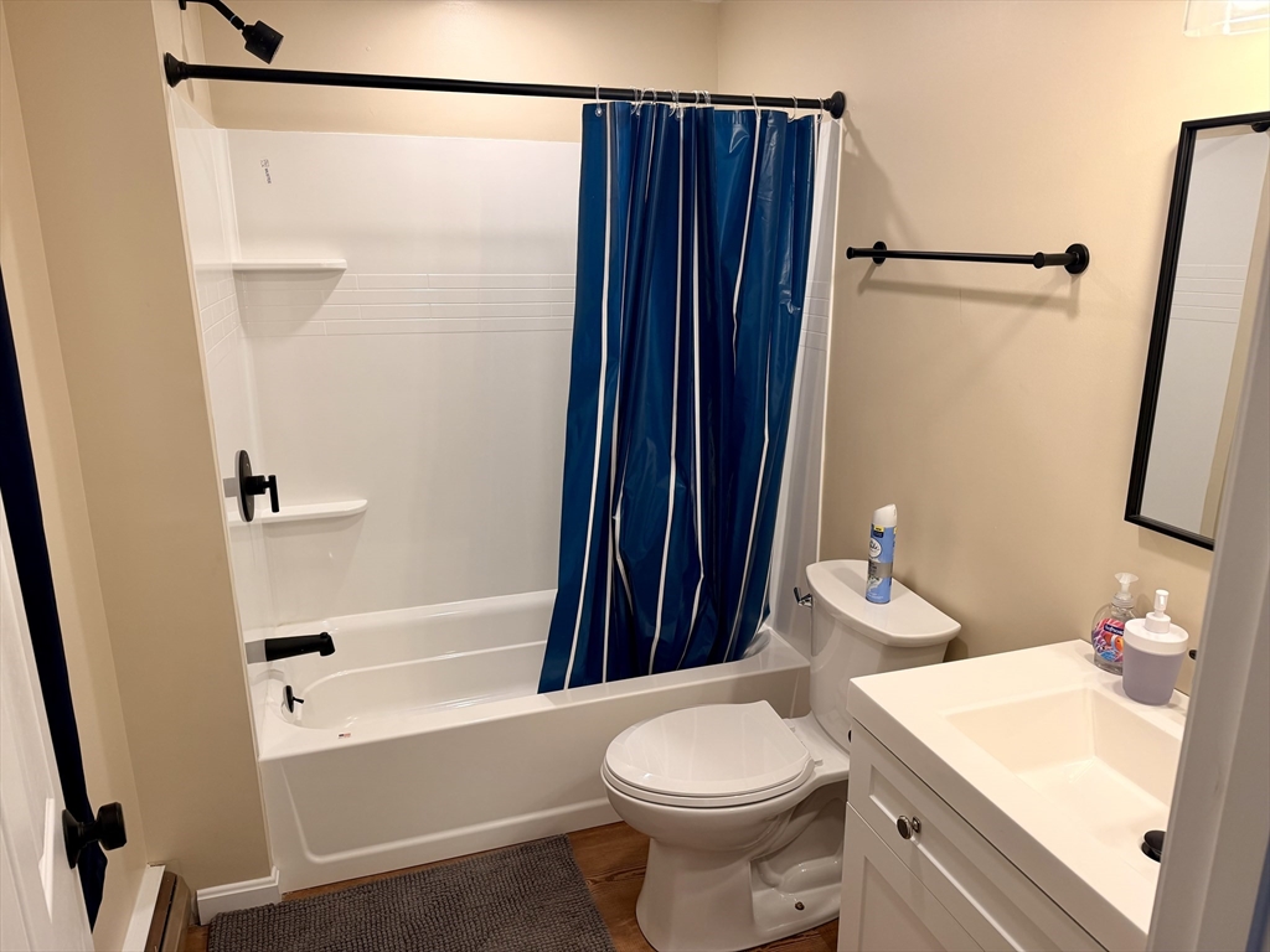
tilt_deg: -15.5
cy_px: 476
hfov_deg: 71.6
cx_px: 635
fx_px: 881
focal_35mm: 24
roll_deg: +0.4
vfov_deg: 56.8
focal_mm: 6.76
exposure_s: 1/120
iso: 125
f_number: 1.78
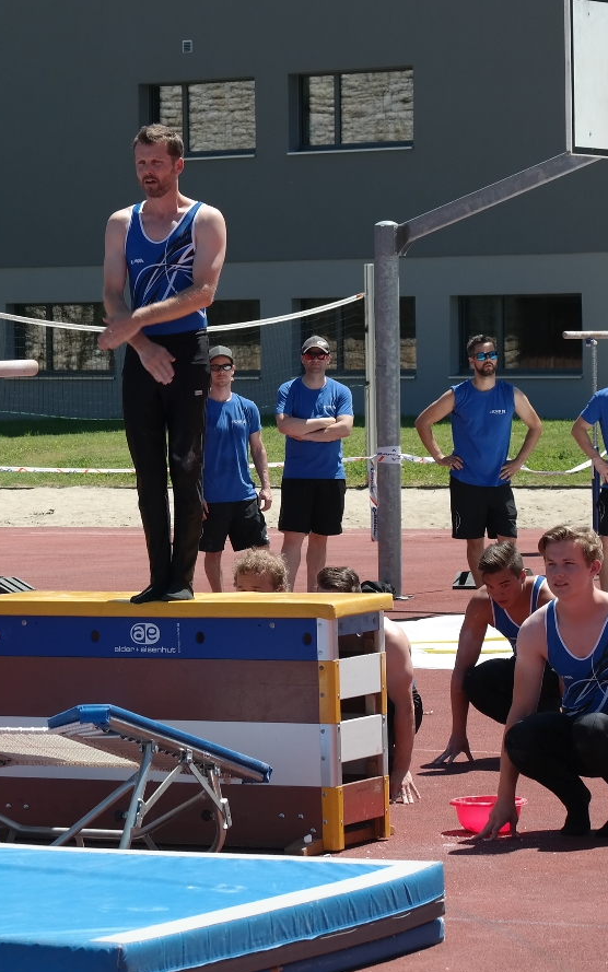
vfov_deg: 12.7
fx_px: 4372
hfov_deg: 7.9
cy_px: 458
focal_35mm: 165
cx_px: -101
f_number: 5.6
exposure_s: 1/320
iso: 100
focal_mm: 59
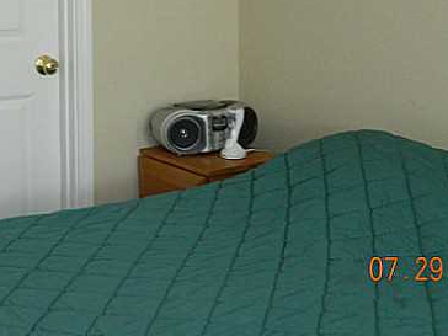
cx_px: 87
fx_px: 997
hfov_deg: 24.9
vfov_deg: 18.5
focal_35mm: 77
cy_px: -23
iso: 200
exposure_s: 1/30
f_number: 3.3
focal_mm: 6.2
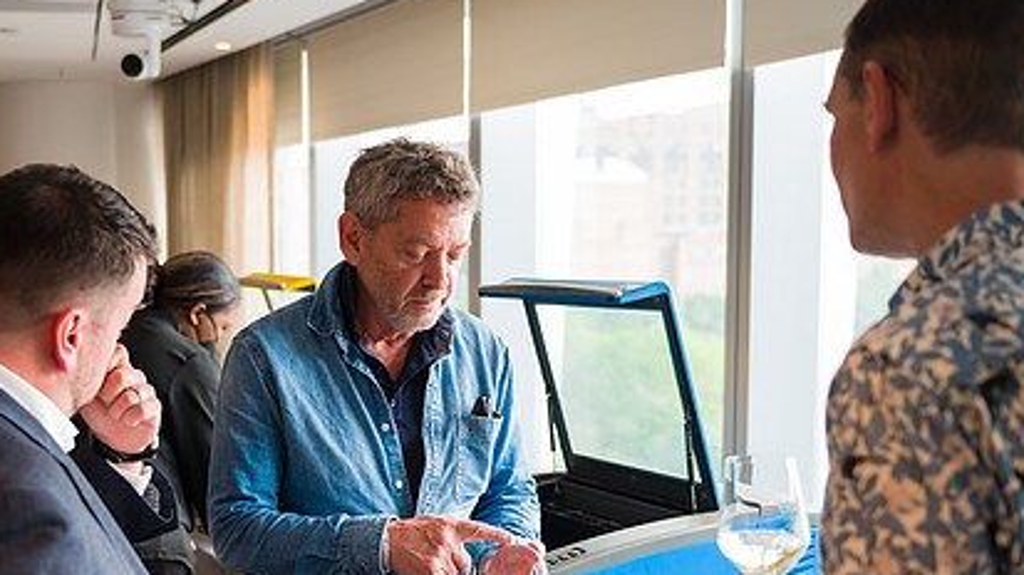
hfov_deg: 41.0
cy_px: 384
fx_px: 1357
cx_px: 379
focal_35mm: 50
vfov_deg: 23.8
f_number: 3.2
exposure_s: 1/200
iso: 800
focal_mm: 34
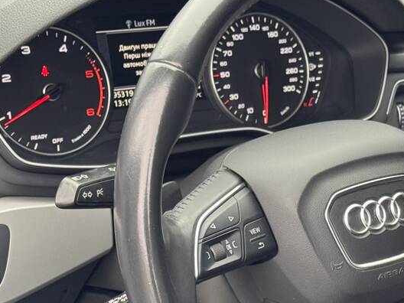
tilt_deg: -25.9
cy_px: 243
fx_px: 1272
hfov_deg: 17.8
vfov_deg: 13.5
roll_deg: -8.4
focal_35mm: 109
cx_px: 348
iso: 125
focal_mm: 6.76
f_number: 1.78
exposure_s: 1/60
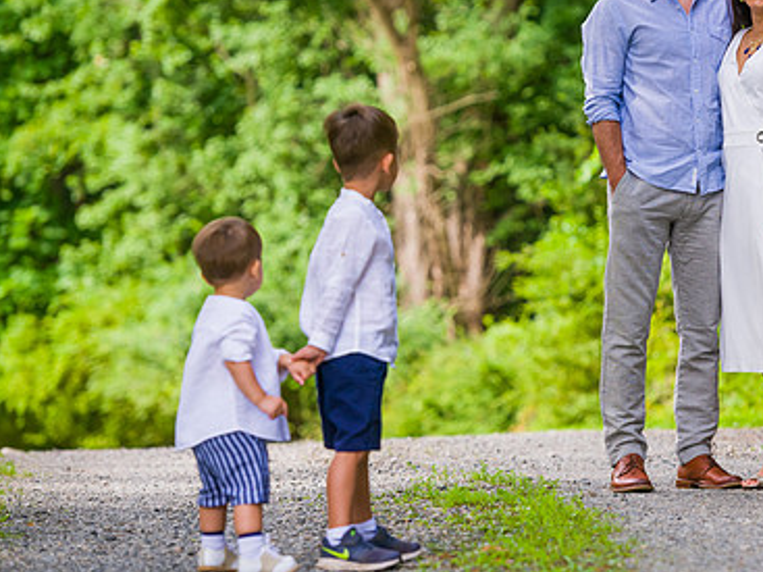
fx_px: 5024
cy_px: 209
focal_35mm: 228
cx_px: 528
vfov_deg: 6.5
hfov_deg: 8.7
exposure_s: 1/640
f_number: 4
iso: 200
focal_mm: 150
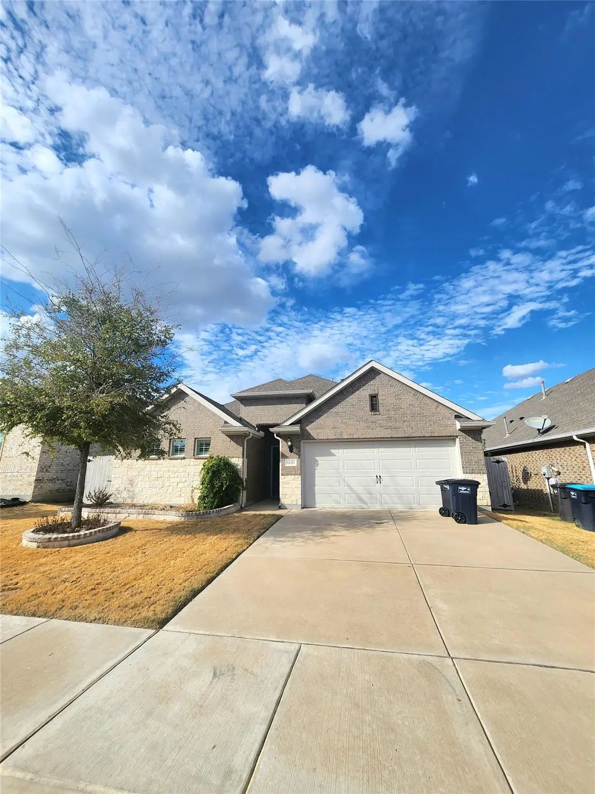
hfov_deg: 89.9
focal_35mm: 13
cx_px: 298
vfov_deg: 106.2
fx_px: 298
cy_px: 397
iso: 32
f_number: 2.2
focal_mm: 1.74
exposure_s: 1/2000
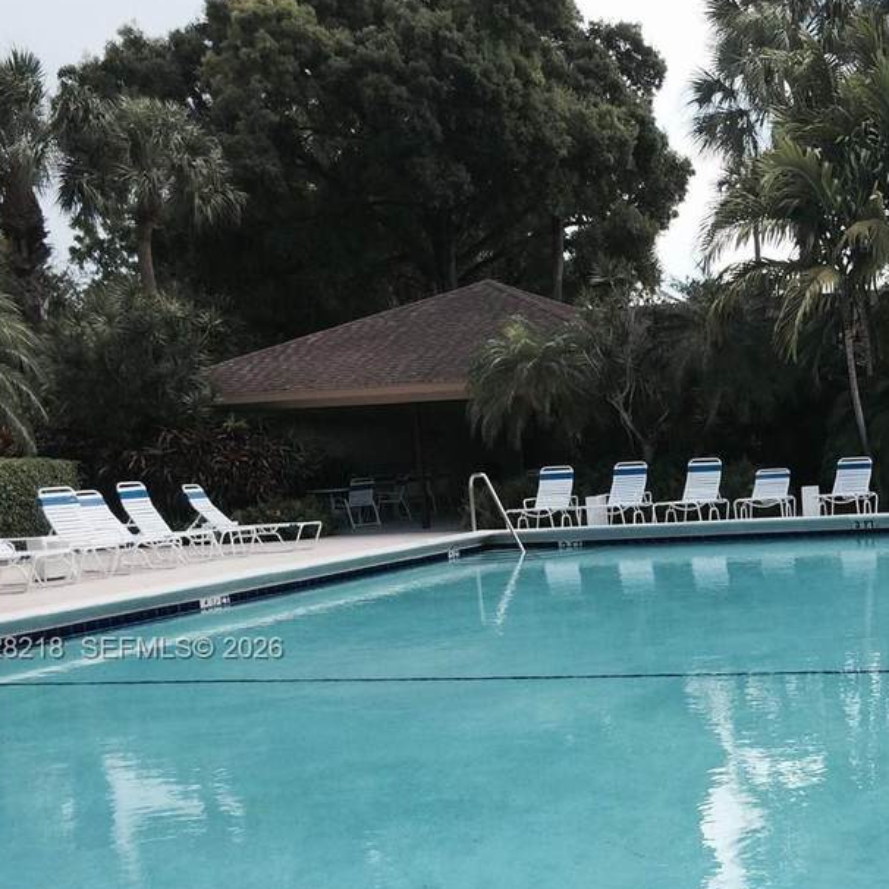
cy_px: 650
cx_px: 857
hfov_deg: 28.9
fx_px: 1627
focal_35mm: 56
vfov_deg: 30.1
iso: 32
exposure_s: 1/1080
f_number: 2.2
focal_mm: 4.12
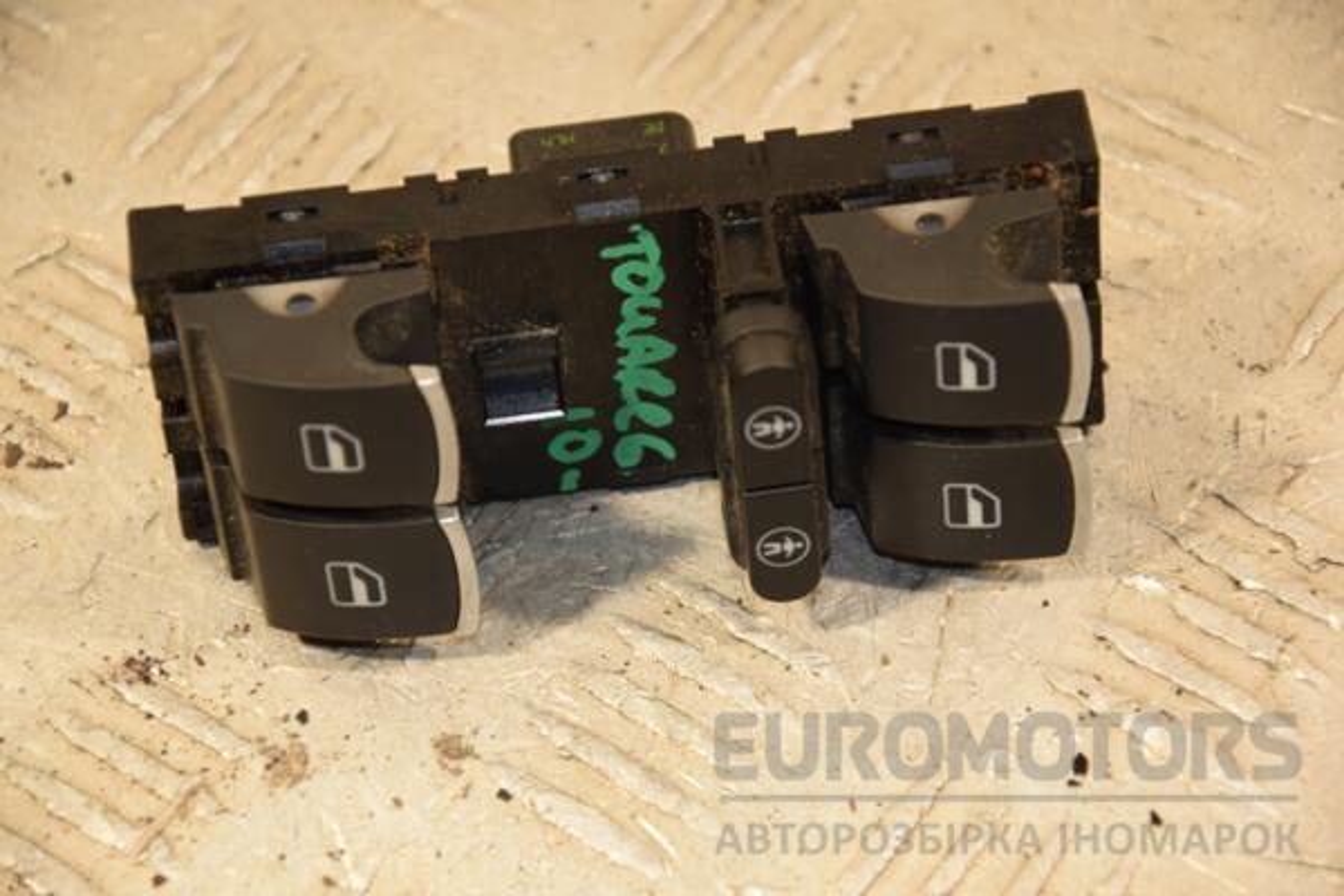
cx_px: 672
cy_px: 448
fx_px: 5880
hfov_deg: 13.0
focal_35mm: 158
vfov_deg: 8.7
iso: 800
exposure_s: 1/125
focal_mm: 105
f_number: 5.6
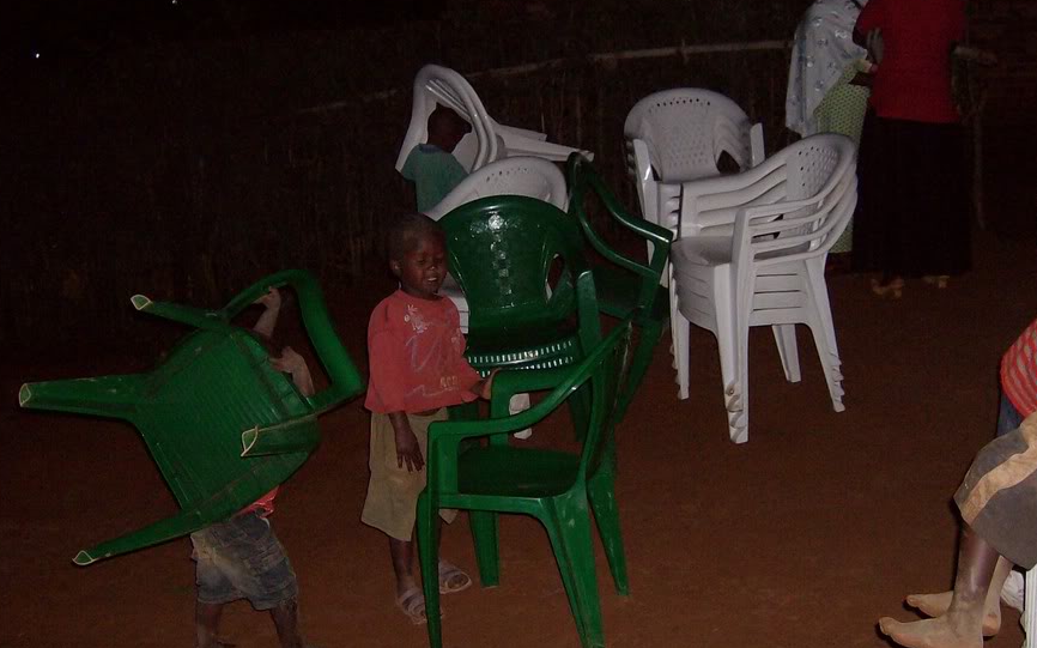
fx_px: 1272
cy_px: 305
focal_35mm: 45
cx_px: 538
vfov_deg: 28.6
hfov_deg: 44.4
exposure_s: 1/60
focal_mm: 6
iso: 200
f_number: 2.8
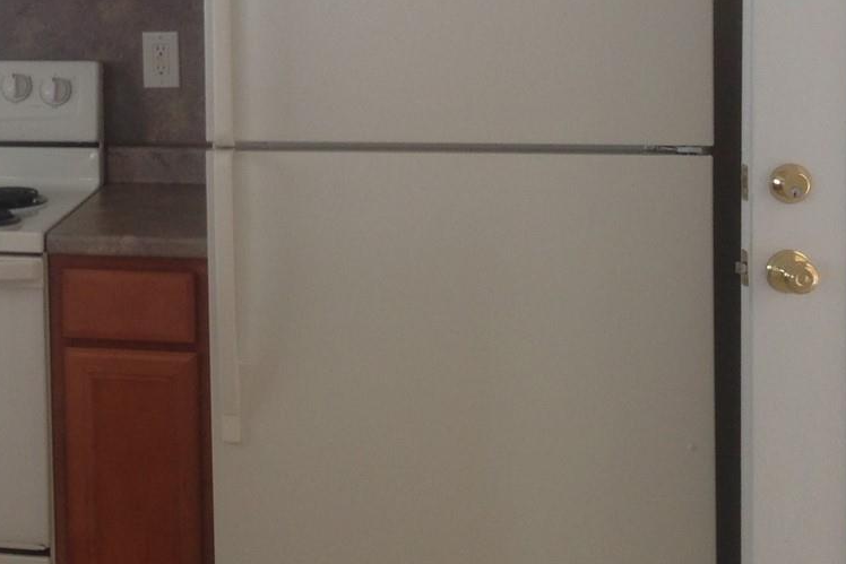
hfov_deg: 20.6
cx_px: -102
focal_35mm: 94
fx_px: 2209
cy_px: 31
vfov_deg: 14.4
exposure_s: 1/40
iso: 50
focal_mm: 4.12
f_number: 2.4
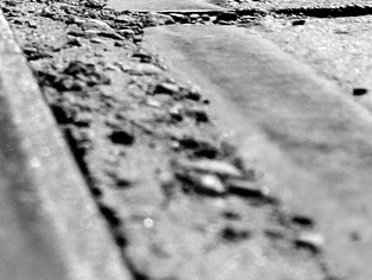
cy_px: -231
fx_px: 1893
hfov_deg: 10.8
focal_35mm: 176
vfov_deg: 8.1
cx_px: -172
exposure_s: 1/500
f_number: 8
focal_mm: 24
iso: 200
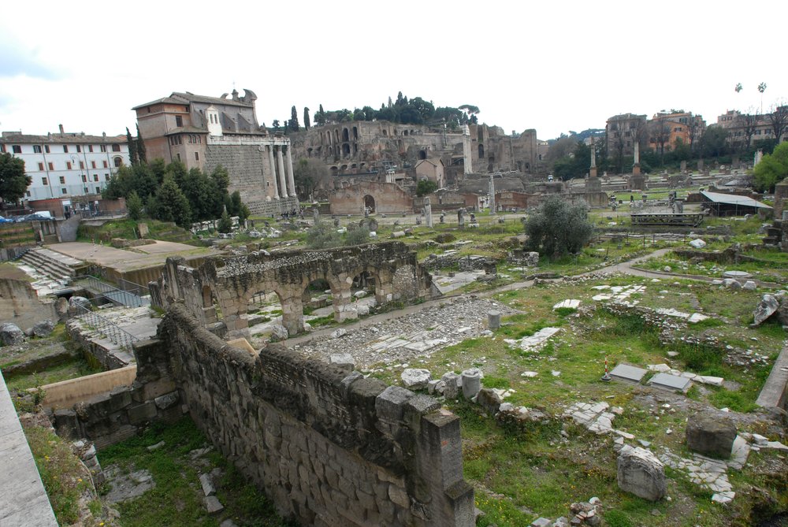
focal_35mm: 21
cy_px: 264
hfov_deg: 81.1
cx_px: 394
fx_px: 460
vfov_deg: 59.6
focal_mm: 14
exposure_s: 1/60
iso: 200
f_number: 10
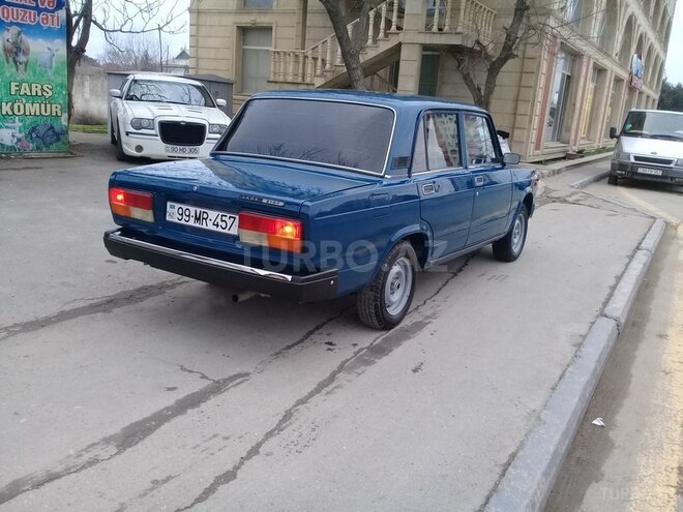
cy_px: 256
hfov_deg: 58.4
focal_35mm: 31
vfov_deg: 45.4
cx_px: 342
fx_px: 612
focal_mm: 3.3
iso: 80
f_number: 2.2
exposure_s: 1/100
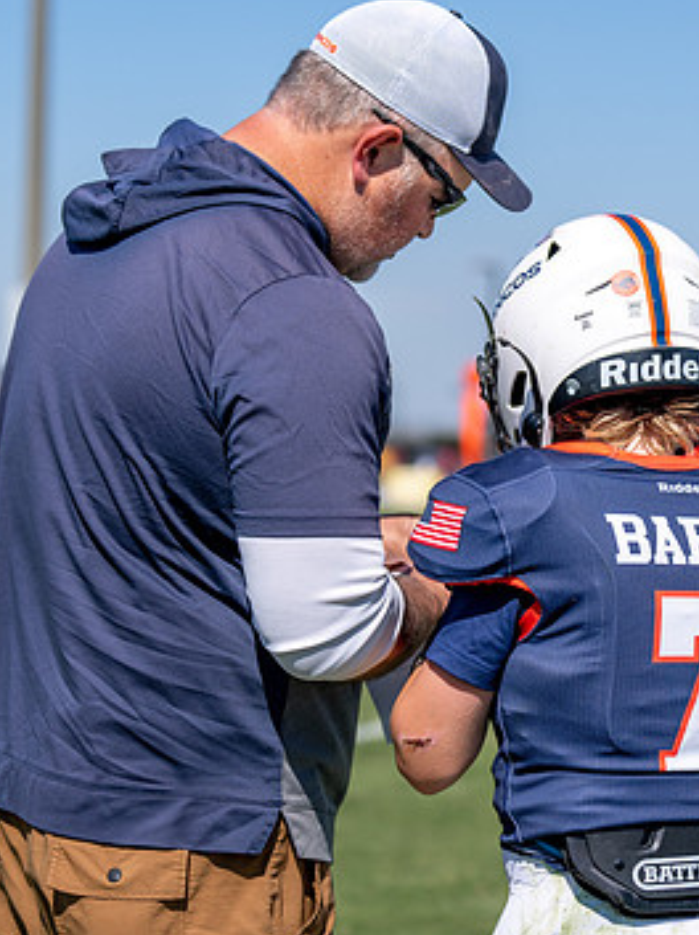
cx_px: 392
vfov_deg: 15.7
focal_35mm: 126
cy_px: 450
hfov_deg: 11.7
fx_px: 3399
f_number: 2.8
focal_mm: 70
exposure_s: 1/3200
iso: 100
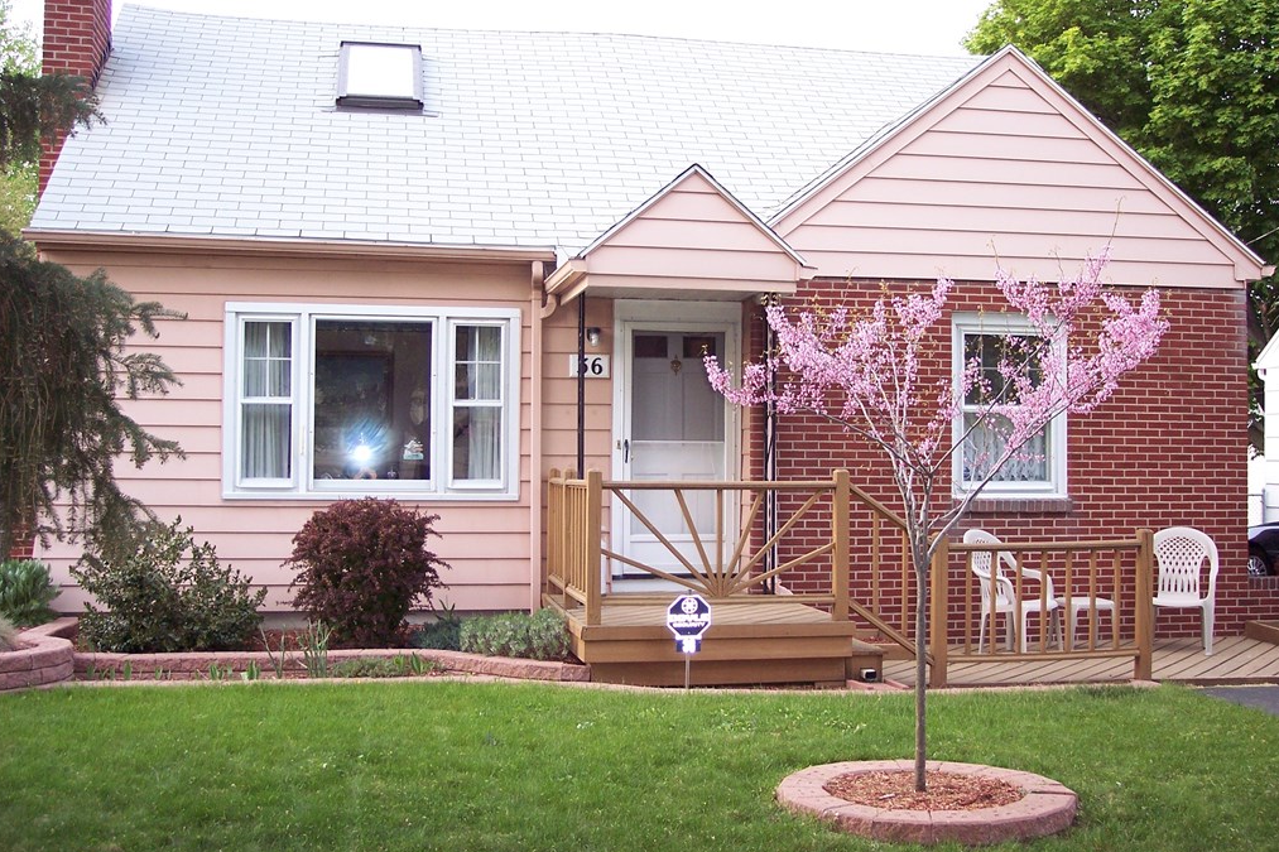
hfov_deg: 47.4
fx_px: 1456
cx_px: 640
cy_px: 423
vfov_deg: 32.6
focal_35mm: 41
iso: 140
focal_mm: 8
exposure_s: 1/60
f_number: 2.8
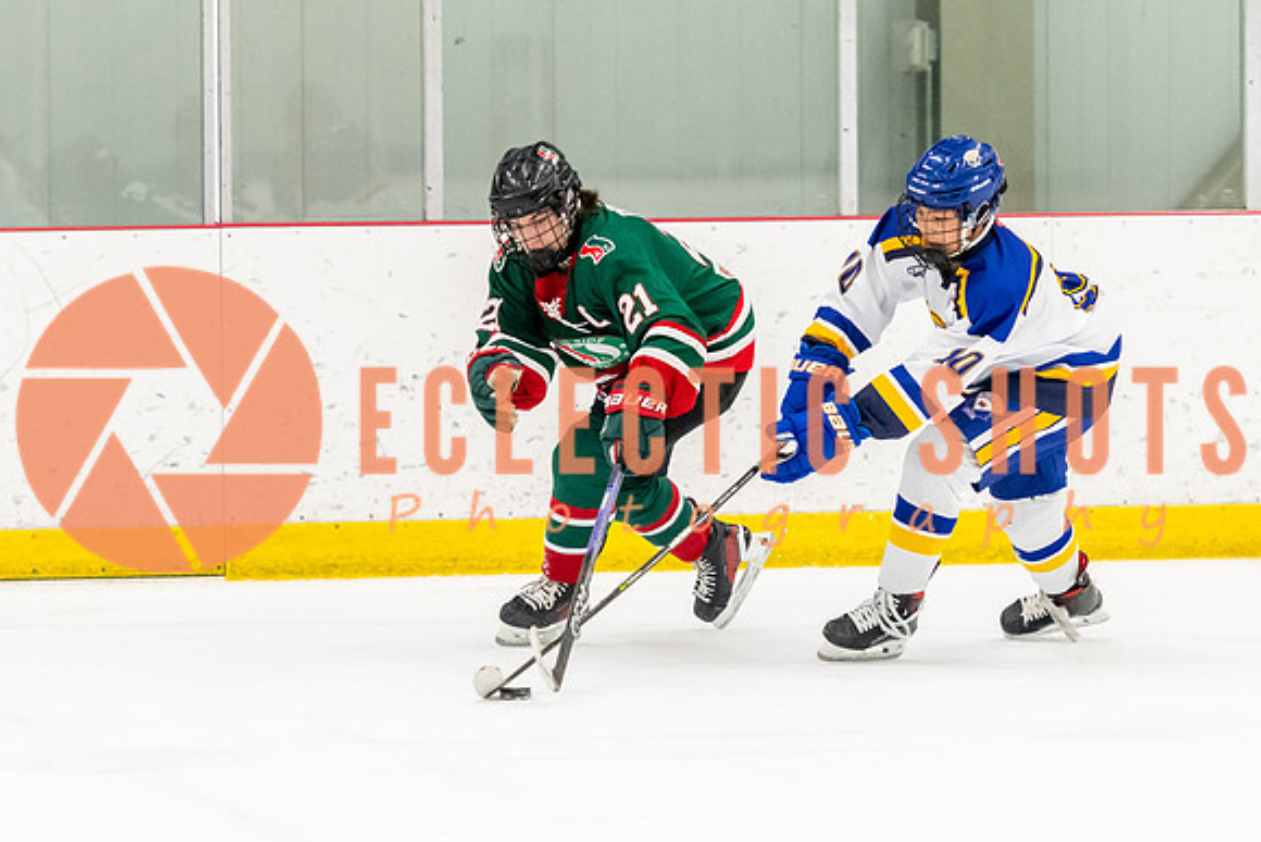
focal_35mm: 256
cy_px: 478
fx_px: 8981
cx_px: 500
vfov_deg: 5.4
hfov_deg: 8.0
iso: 3200
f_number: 2.8
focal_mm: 140
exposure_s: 1/800
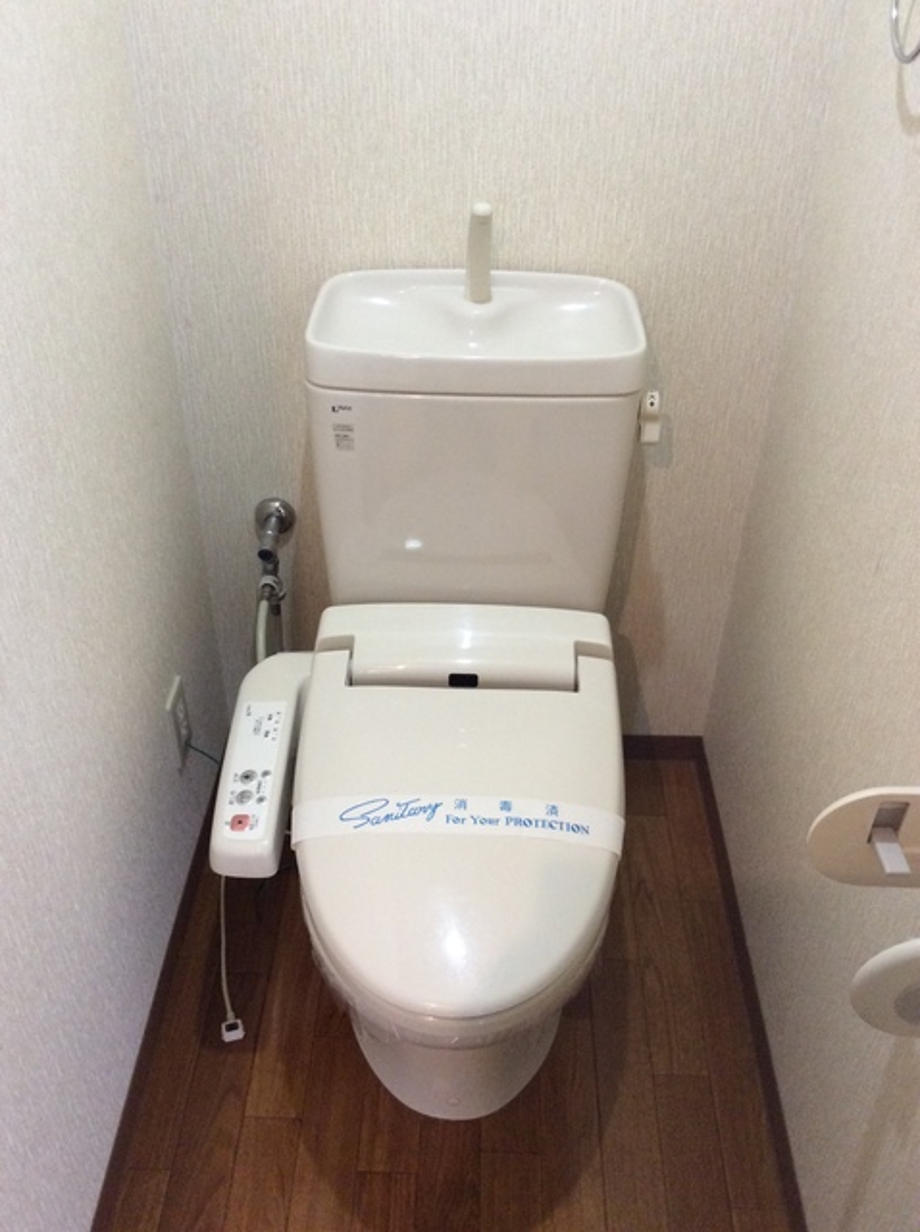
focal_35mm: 32
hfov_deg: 44.1
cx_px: 460
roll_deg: -1.1
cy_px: 616
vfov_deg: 56.9
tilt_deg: -36.9
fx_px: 1137
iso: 160
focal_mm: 3.3
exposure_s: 1/24
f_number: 2.4
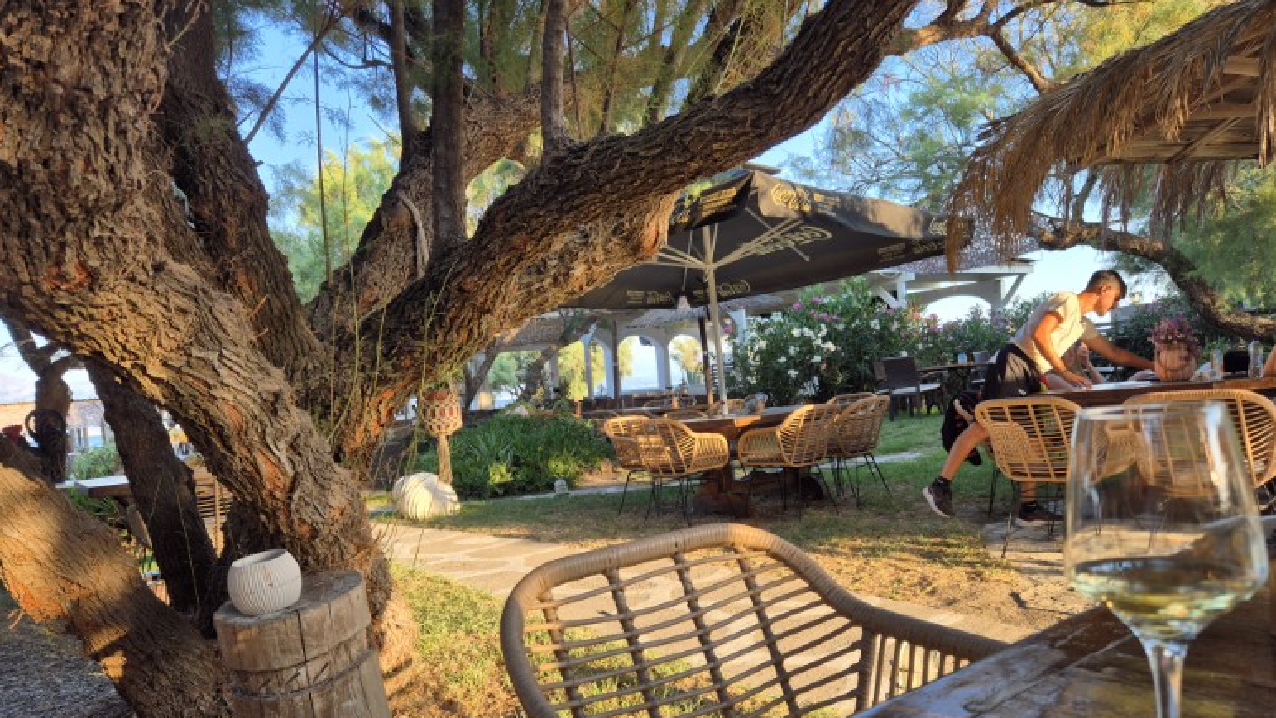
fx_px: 880
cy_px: 440
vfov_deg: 44.1
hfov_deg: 71.9
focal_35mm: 26
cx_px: 642
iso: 25
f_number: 1.8
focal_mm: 5.4
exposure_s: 1/225
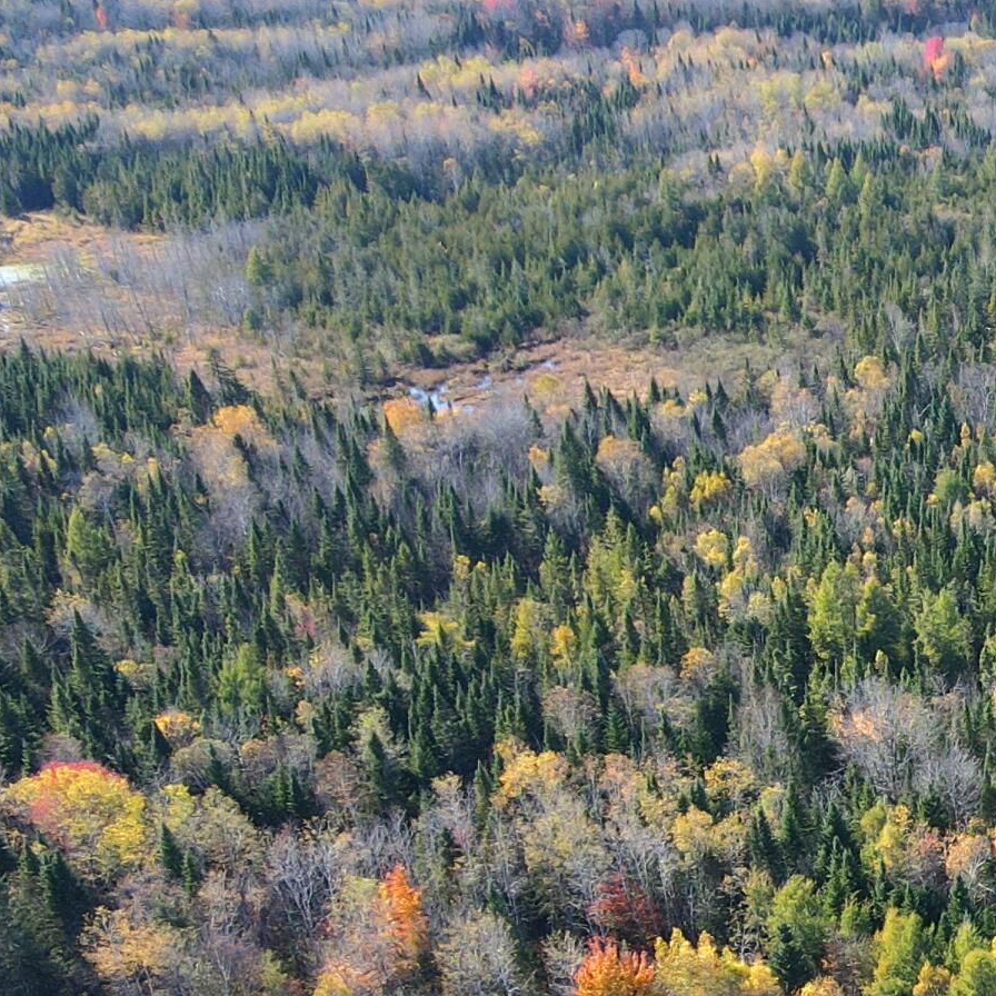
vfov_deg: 23.8
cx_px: 1565
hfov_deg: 20.3
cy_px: 843
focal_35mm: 71
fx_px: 2311
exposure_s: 1/244
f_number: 2.8
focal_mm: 4.5
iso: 110
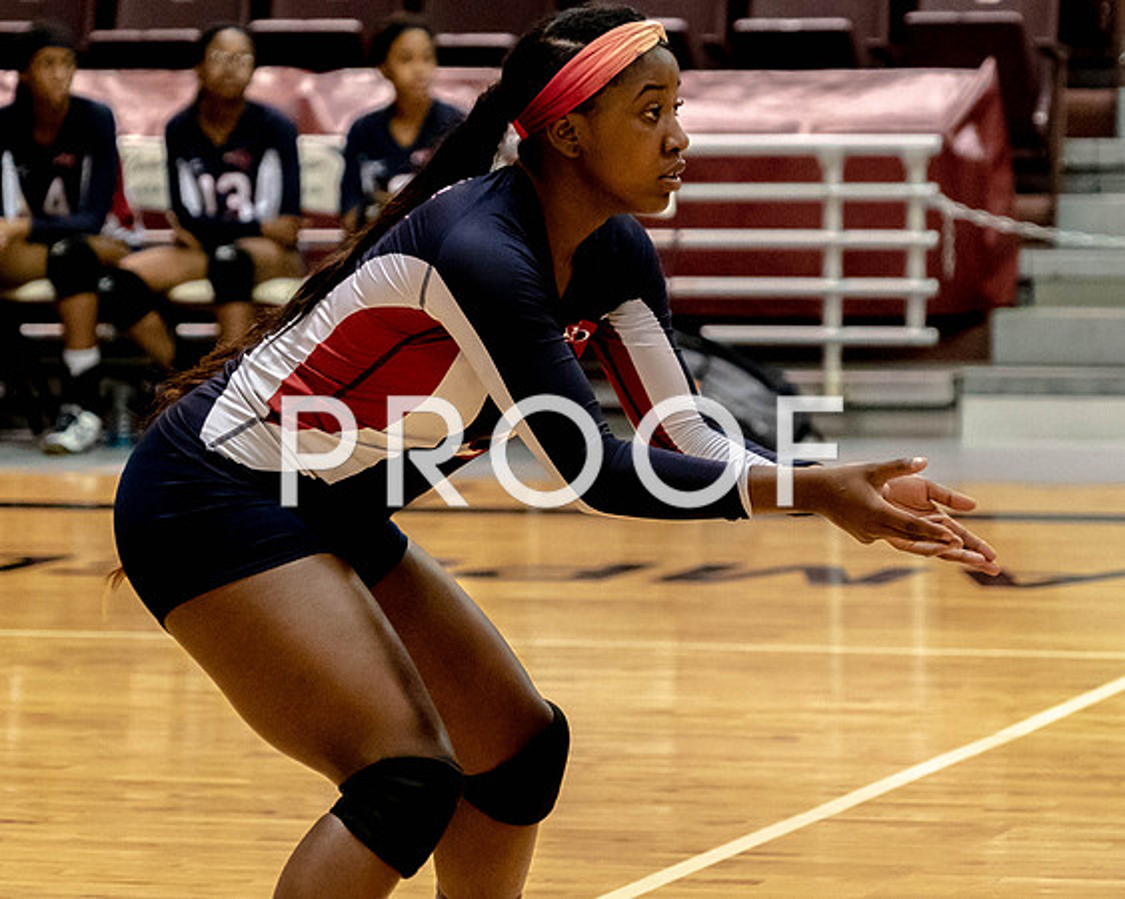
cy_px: 393
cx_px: 562
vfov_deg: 6.9
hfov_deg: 8.6
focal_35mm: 224
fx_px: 7461
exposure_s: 1/750
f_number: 5.6
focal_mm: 163
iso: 8000
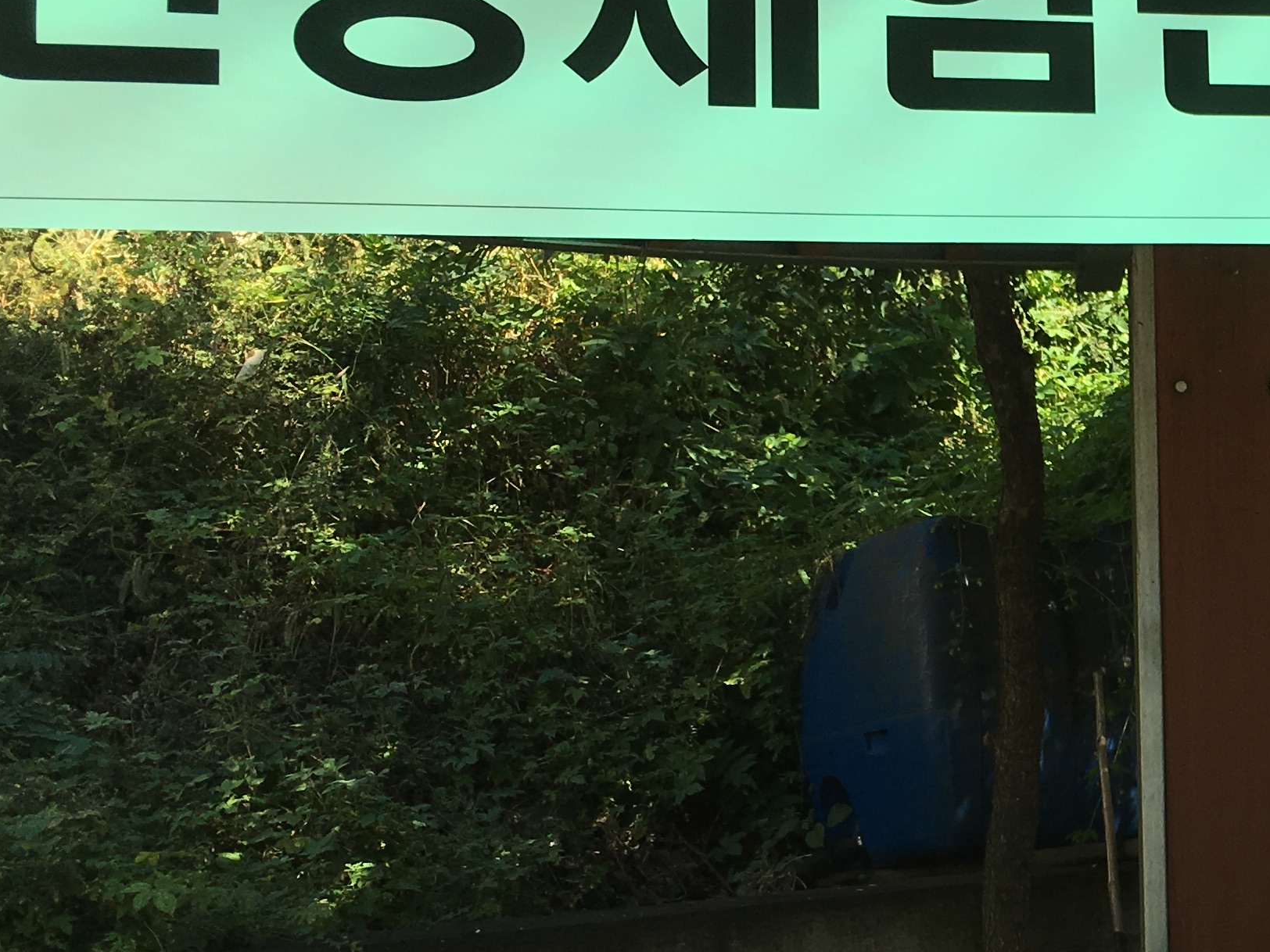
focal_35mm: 72
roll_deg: +1.3
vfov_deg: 20.3
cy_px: 677
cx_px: 1361
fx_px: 2642
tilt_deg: +0.4
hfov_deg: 25.3
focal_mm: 4.15
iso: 25
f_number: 2.2
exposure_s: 1/596
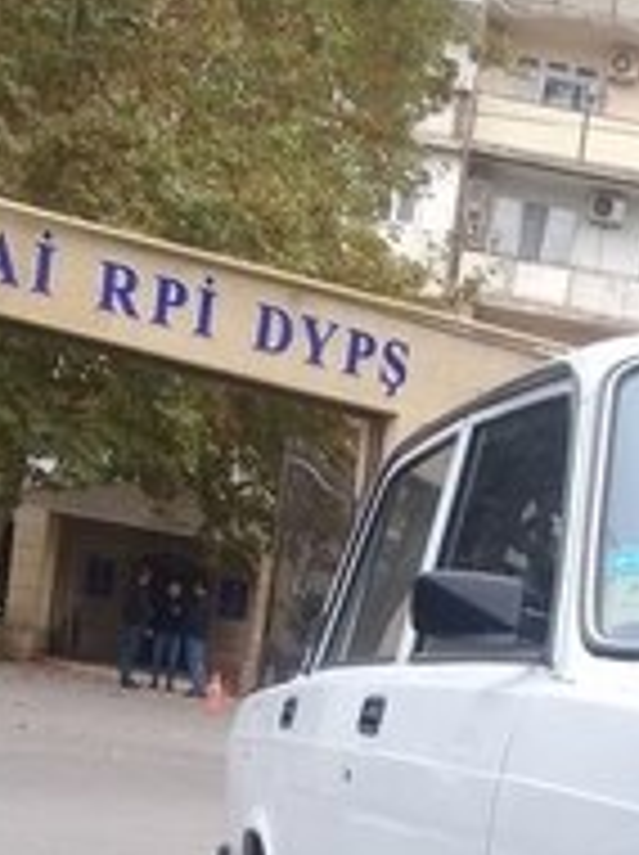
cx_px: 522
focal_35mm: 81
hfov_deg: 18.0
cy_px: 1094
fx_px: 1998
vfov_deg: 21.9
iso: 50
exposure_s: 1/101
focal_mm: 3.3
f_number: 2.2
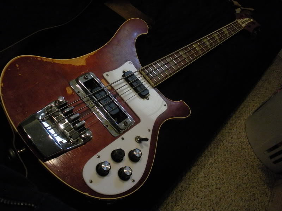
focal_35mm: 36
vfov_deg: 39.7
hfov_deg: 51.4
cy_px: 106
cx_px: 141
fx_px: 293
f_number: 3.5
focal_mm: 6.3
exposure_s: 1/28.2
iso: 400
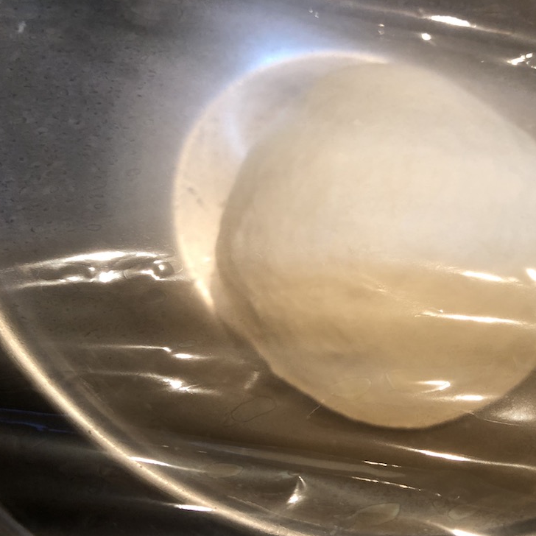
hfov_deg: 47.8
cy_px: 275
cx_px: 351
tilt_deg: -64.7
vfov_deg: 48.4
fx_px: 596
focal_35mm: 34
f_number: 1.8
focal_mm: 3.99
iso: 40
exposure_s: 1/20
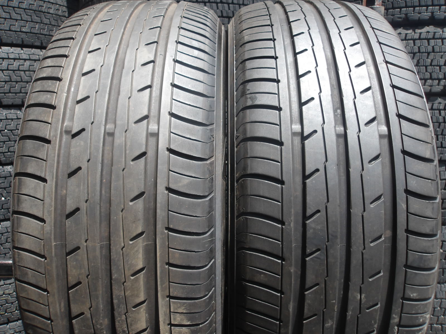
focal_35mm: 27
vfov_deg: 51.4
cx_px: 223
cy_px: 167
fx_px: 348
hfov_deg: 65.3
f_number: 3
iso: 100
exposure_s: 1/421
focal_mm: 4.9
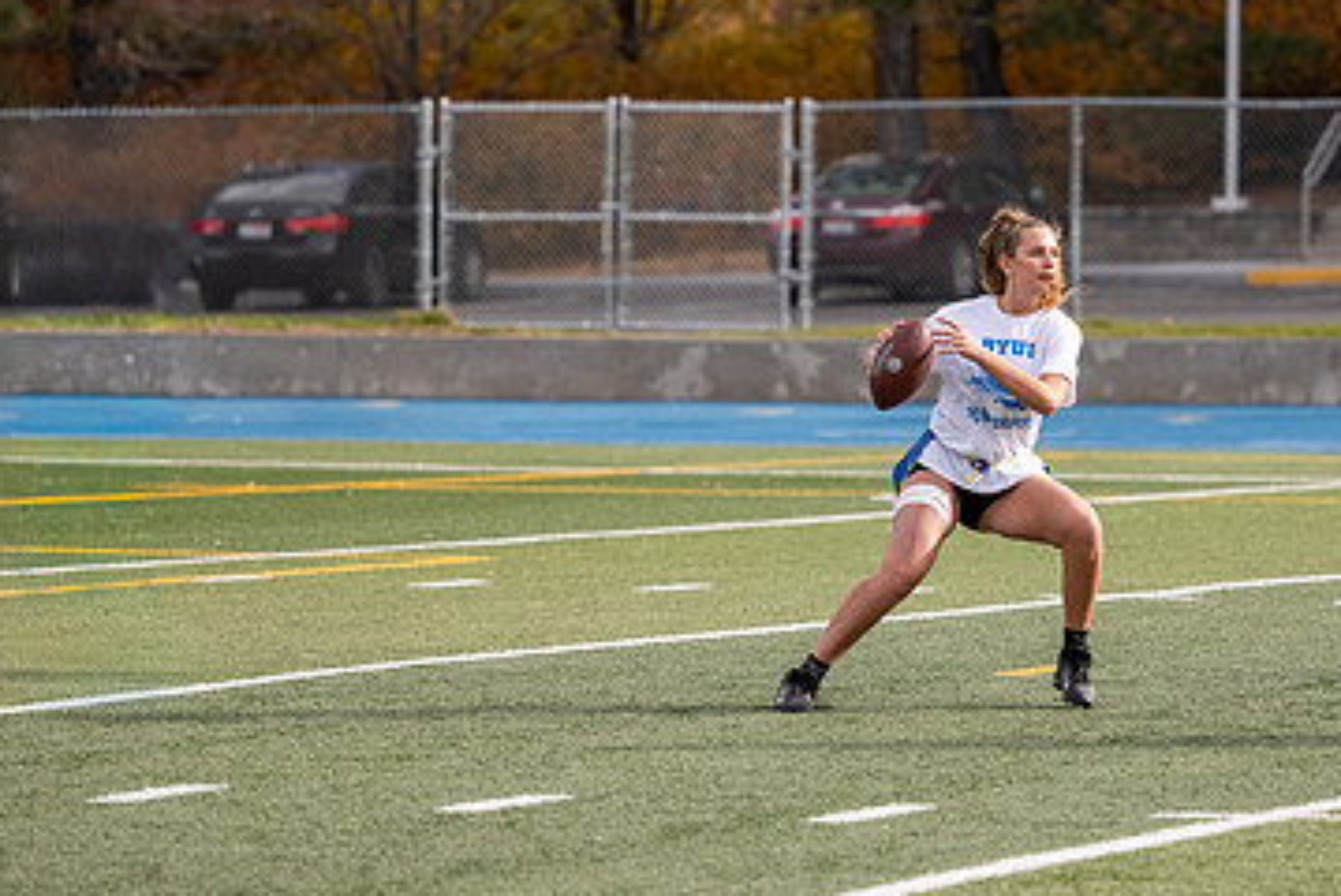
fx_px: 9543
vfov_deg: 5.4
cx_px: 906
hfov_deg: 8.0
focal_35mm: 256
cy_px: 316
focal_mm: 130
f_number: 2.8
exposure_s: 1/2500
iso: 200
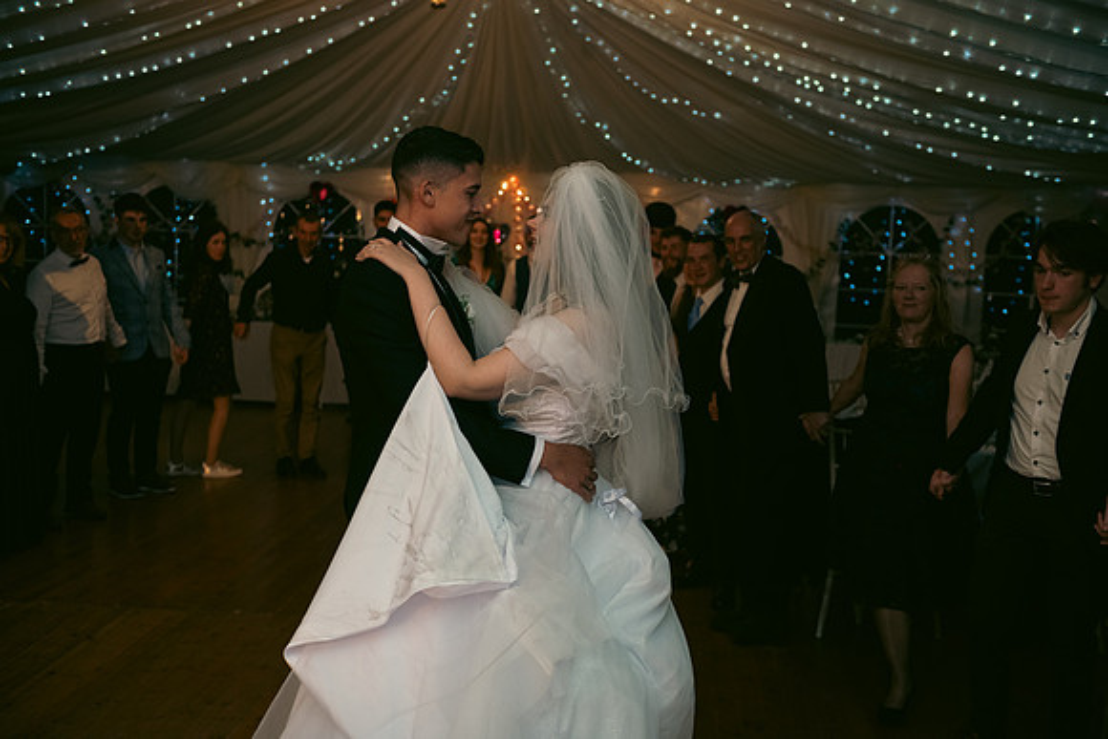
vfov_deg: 29.9
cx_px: 554
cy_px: 370
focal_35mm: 45
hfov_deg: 43.6
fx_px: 1385
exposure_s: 1/160
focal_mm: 45
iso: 800
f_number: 3.5
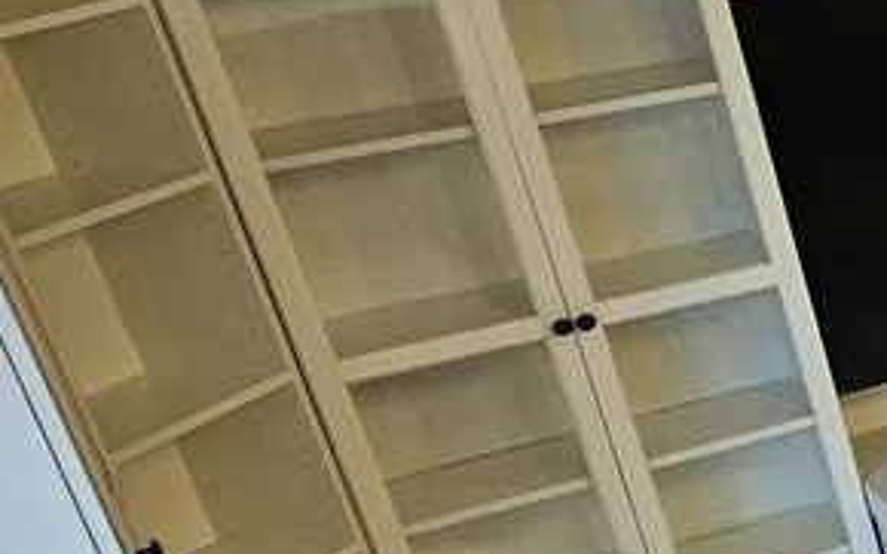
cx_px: 1860
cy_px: 474
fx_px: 1836
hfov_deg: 17.5
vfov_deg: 17.0
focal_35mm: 76
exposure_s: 1/70.8
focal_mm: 2.2
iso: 200
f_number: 2.2
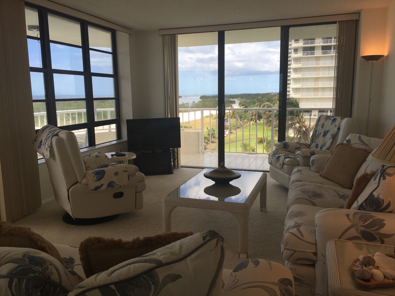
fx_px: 331
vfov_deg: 48.2
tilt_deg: -8.7
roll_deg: -0.3
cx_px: 198
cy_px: 148
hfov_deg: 61.7
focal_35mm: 29
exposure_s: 1/842
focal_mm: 4.15
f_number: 2.2
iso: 32
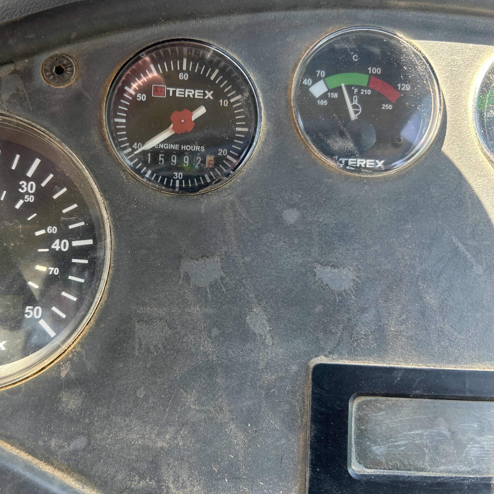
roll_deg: -5.6
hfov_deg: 51.9
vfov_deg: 52.5
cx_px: 180
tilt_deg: -29.3
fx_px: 501
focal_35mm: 31
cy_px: 249
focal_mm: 5.7
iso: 50
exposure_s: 1/121
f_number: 1.5
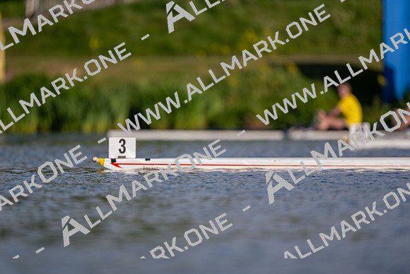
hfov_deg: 3.4
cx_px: 205
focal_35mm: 600
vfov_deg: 2.3
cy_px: 137
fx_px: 6835
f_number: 4
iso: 200
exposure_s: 1/2500
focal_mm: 600
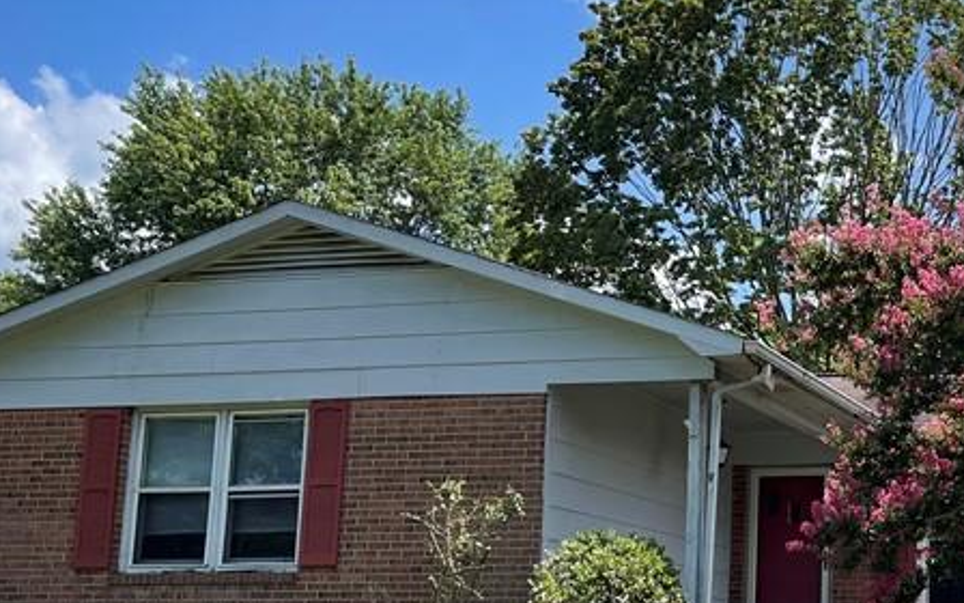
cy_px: 426
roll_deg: -0.8
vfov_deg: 20.5
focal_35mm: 63
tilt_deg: +8.7
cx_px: 958
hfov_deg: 30.3
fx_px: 1655
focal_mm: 5.1
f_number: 1.6
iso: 32
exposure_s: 1/2924
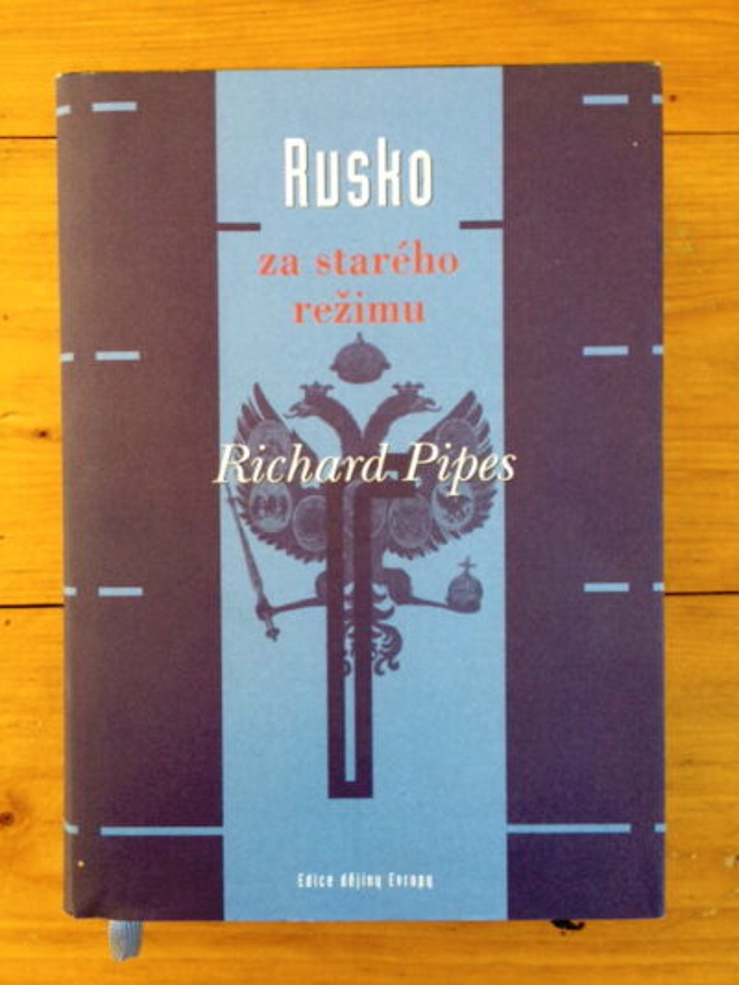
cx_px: 370
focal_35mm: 29
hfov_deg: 48.2
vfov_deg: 61.6
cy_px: 492
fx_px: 825
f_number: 2.2
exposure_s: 1/33
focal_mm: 4.15
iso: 100
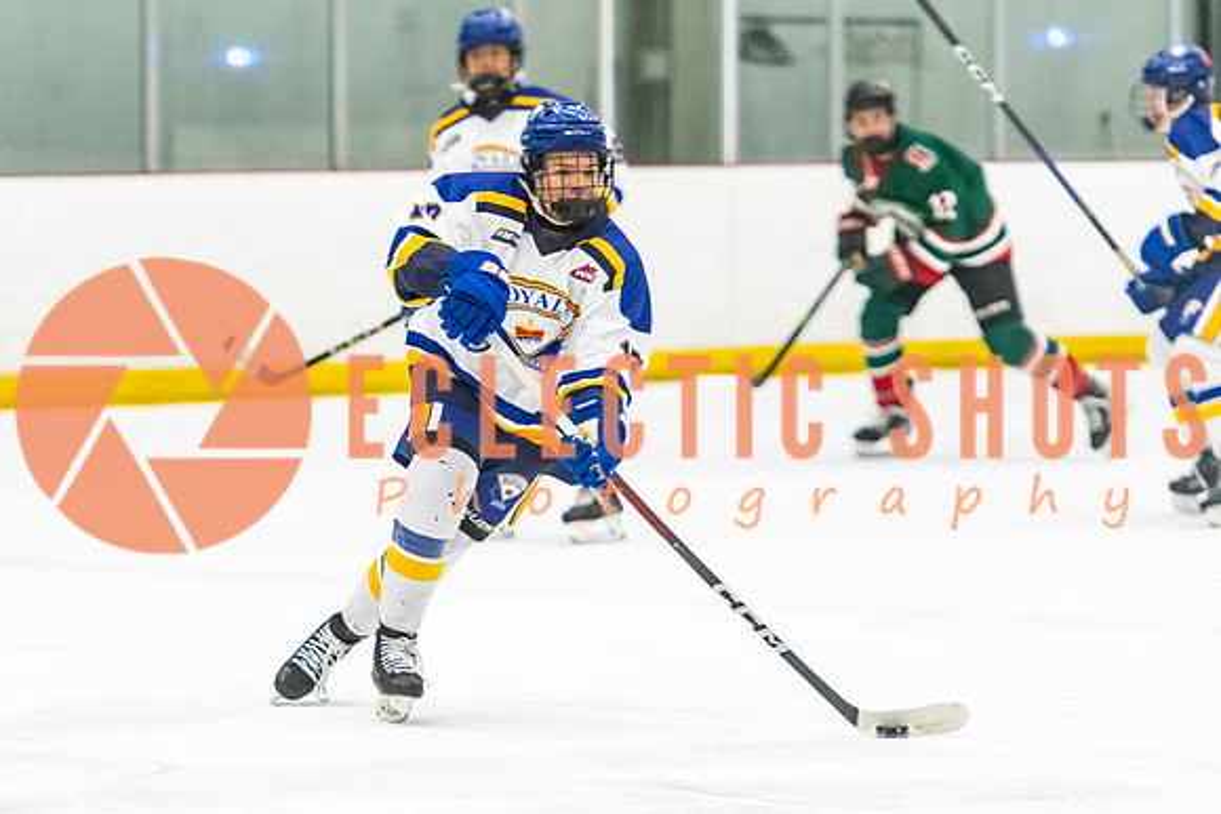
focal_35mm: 247
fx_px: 8395
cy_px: 618
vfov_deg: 5.6
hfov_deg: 8.3
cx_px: 496
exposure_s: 1/800
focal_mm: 145
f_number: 2.8
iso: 4000
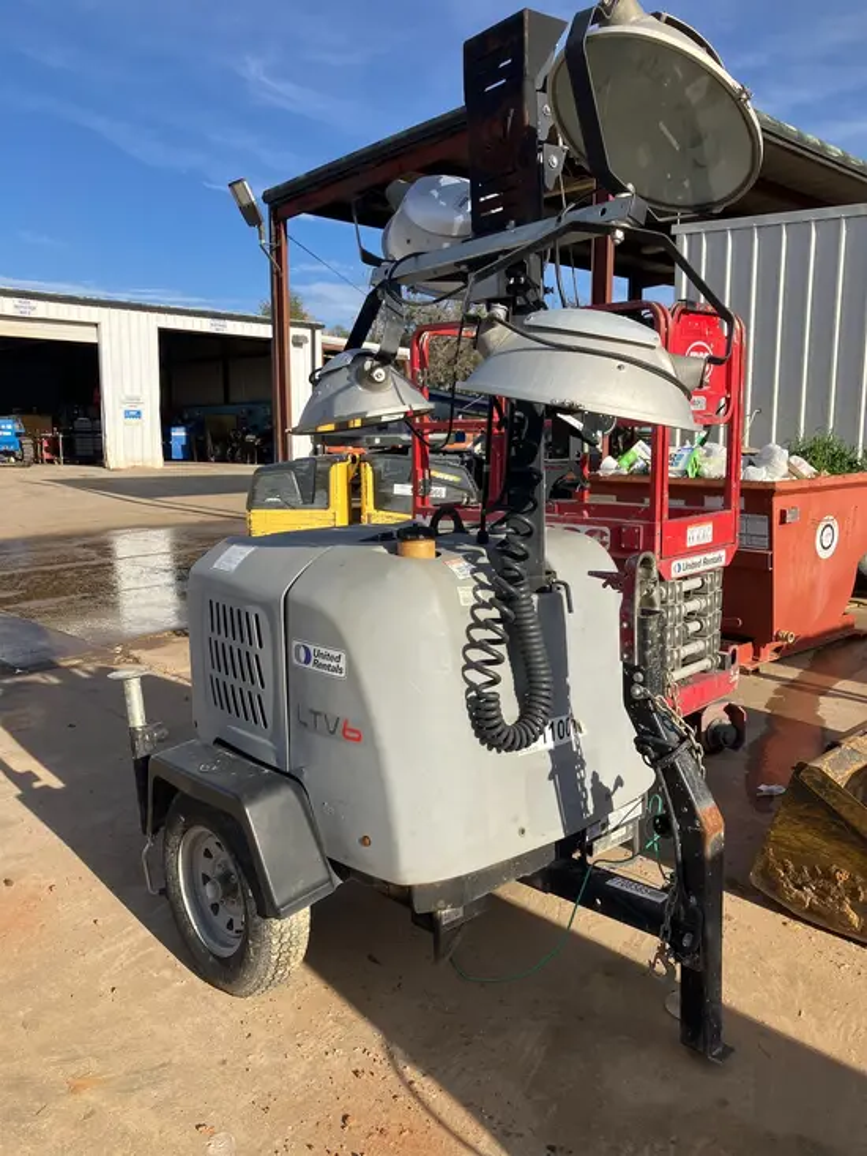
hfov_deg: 49.8
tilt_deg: -5.3
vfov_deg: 63.4
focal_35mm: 28
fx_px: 935
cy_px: 578
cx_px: 434
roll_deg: -0.2
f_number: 1.8
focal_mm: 3.99
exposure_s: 1/2024
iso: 32
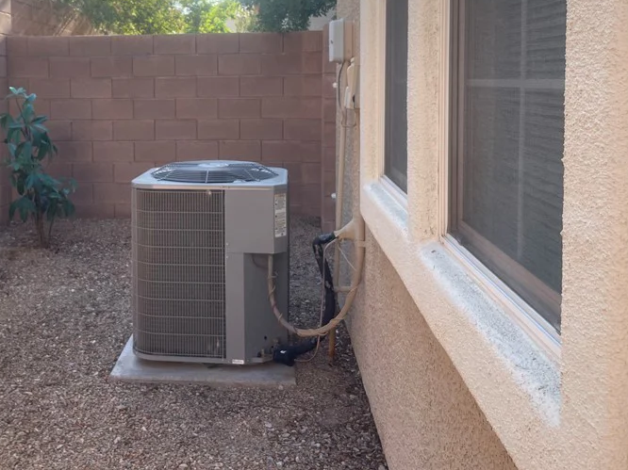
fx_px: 725
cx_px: 189
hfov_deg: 45.8
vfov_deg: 35.4
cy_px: 138
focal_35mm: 40
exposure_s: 1/550
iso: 50
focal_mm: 4.2
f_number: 1.6
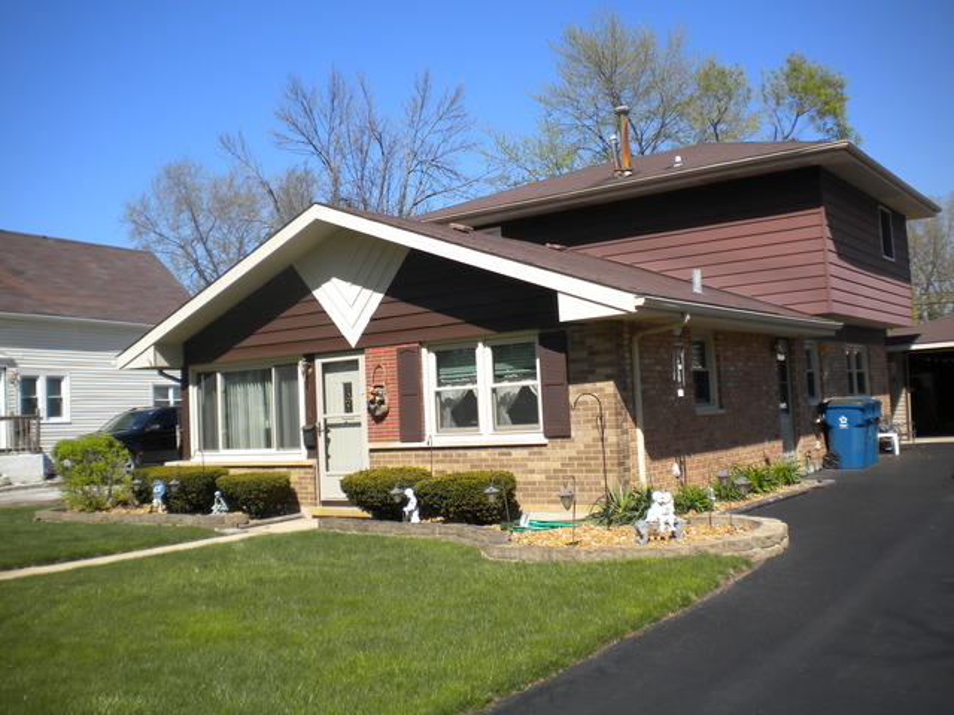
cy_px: 358
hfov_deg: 52.6
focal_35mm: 35
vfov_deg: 40.7
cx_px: 477
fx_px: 965
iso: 80
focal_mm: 6.3
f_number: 4.6
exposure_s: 1/522
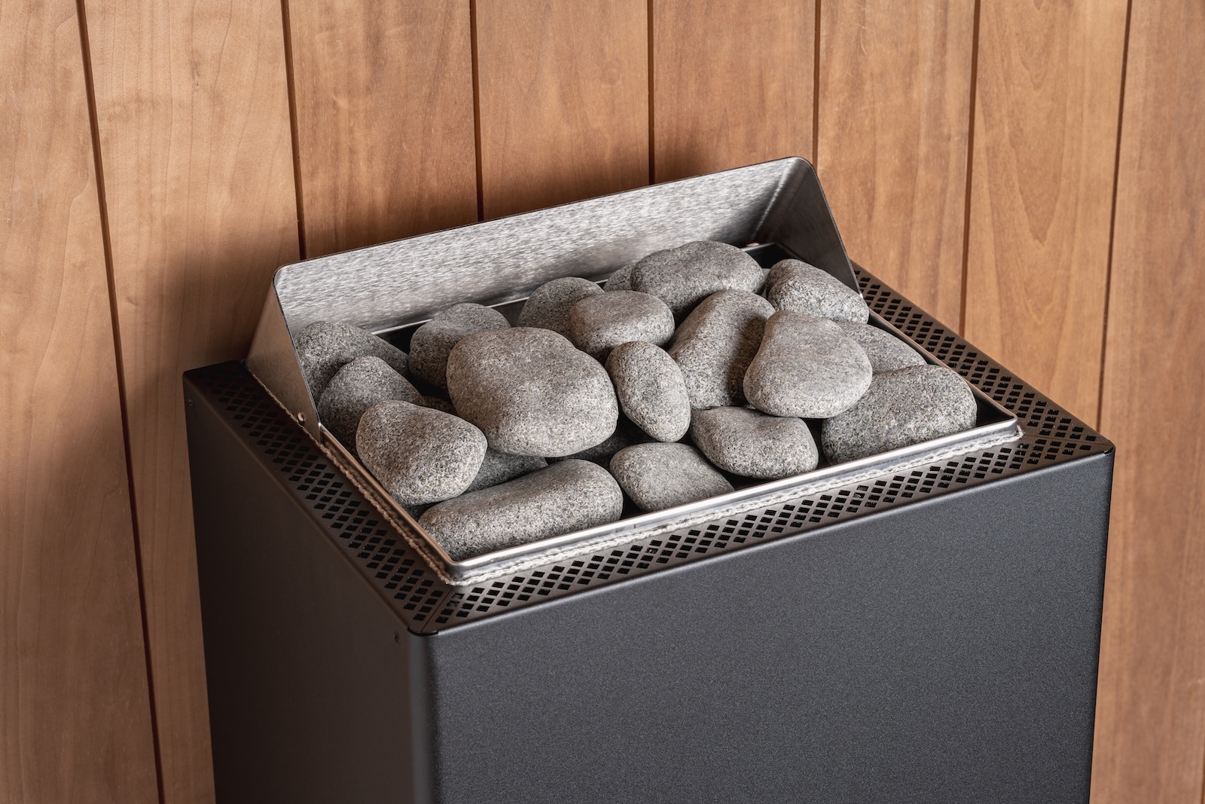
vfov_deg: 16.1
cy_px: 402
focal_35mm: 85
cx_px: 602
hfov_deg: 23.9
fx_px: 2845
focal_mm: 85
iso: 200
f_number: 10
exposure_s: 1/100
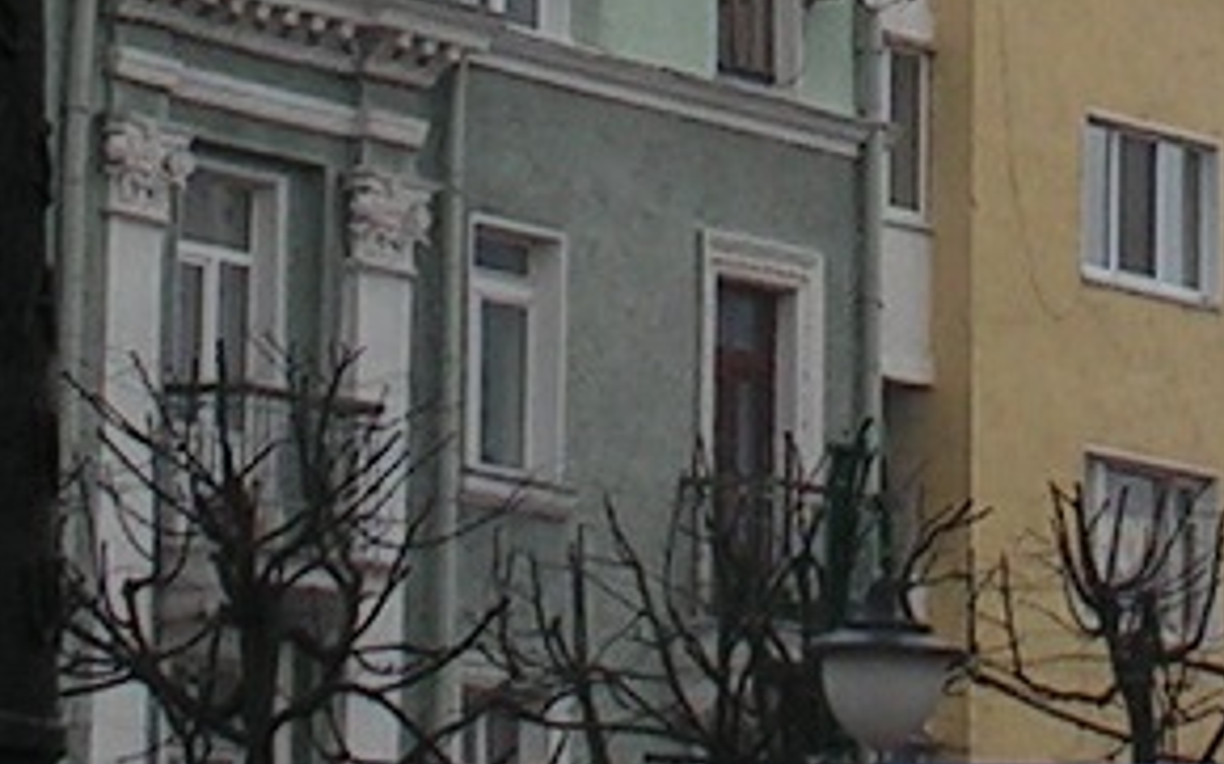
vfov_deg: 4.3
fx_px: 10070
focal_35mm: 302
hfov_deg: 6.9
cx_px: 1237
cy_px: -846
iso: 64
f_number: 4.8
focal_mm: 9.2
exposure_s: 1/400
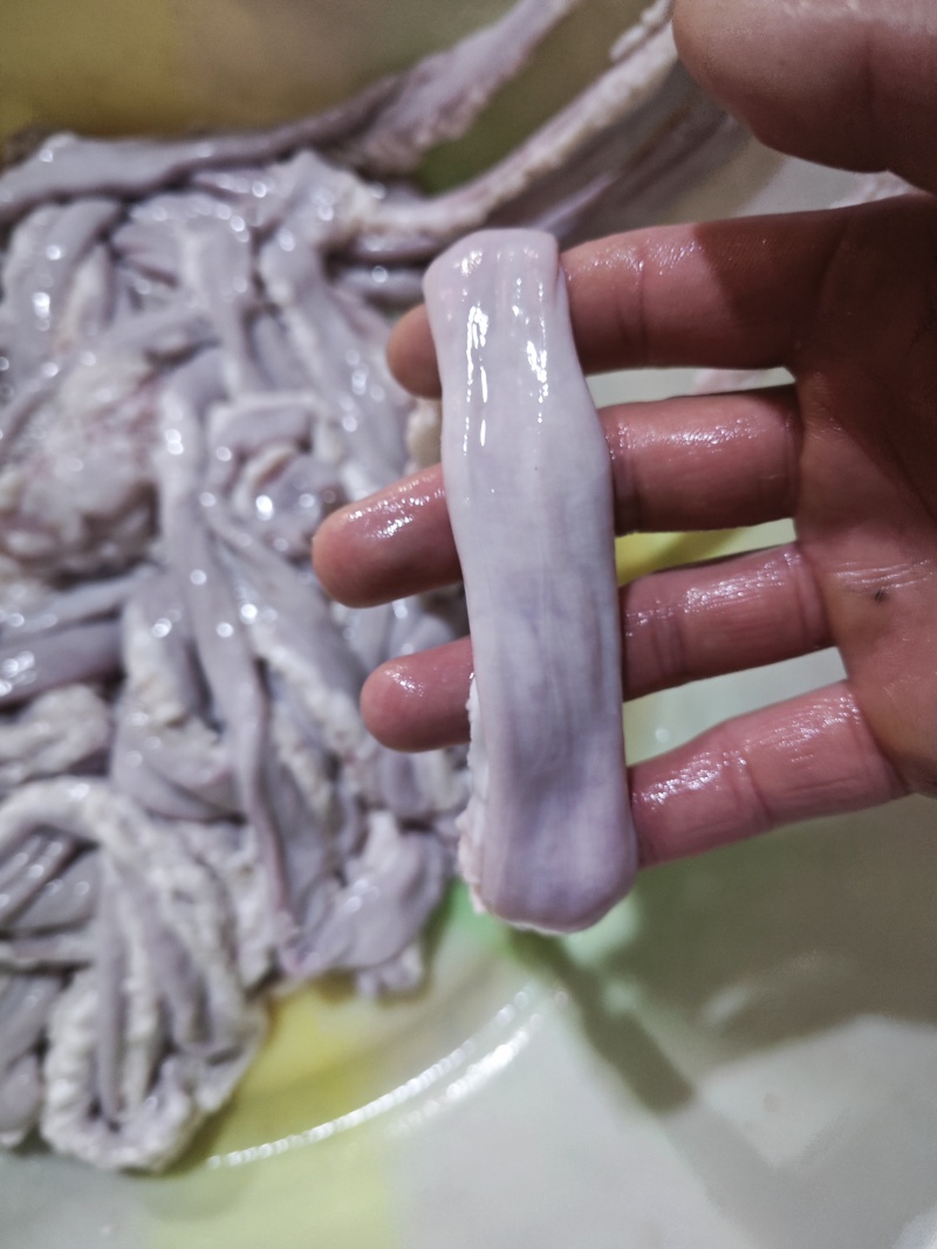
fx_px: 830
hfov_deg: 58.9
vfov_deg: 73.9
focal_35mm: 23
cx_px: 468
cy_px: 624
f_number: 1.8
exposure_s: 1/25
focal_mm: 5.43
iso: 1000
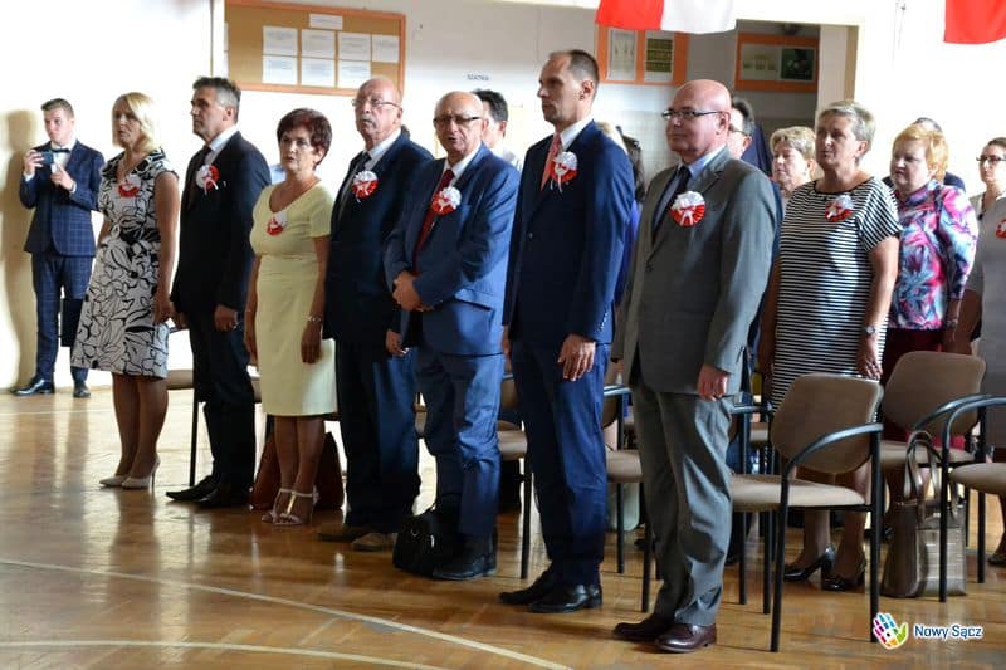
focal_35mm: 78
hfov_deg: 26.0
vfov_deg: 17.5
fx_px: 2179
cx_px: 503
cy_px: 335
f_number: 5
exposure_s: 1/50
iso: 3200
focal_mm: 52
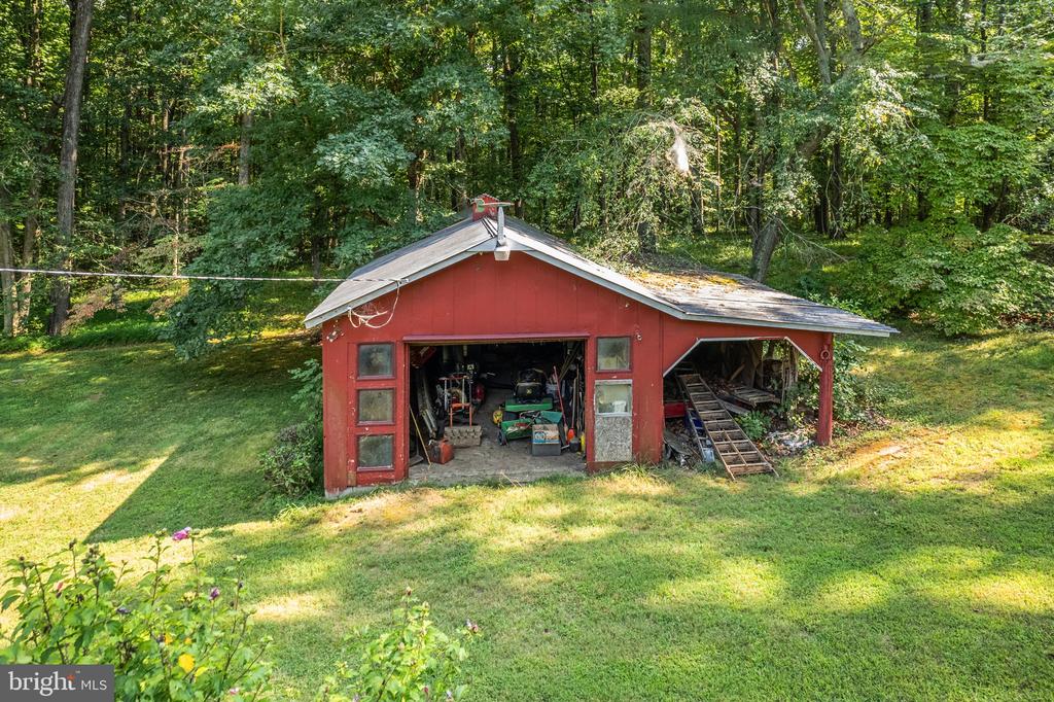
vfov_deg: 57.2
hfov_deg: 78.6
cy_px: 351
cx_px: 527
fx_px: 644
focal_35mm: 22
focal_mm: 8.38
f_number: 2.8
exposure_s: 1/15
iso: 140
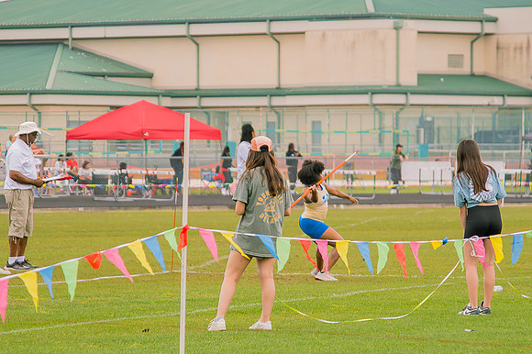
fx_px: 3762
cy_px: 187
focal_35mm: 255
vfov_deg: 5.4
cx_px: 301
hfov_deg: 8.1
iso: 200
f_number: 4
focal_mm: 120
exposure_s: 1/200
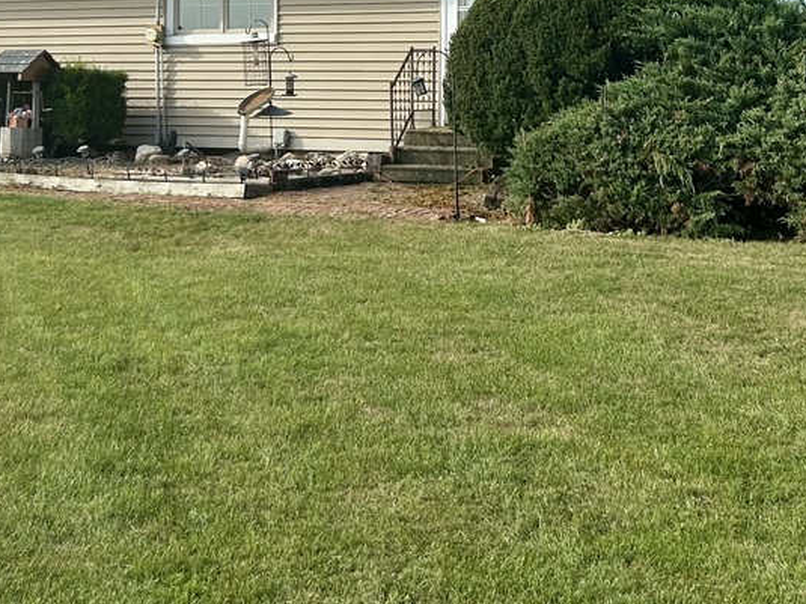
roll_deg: +0.5
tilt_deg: +5.0
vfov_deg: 20.0
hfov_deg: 27.8
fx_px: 1630
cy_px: -65
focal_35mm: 70
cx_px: 380
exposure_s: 1/3704
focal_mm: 5.7
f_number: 1.5
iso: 50
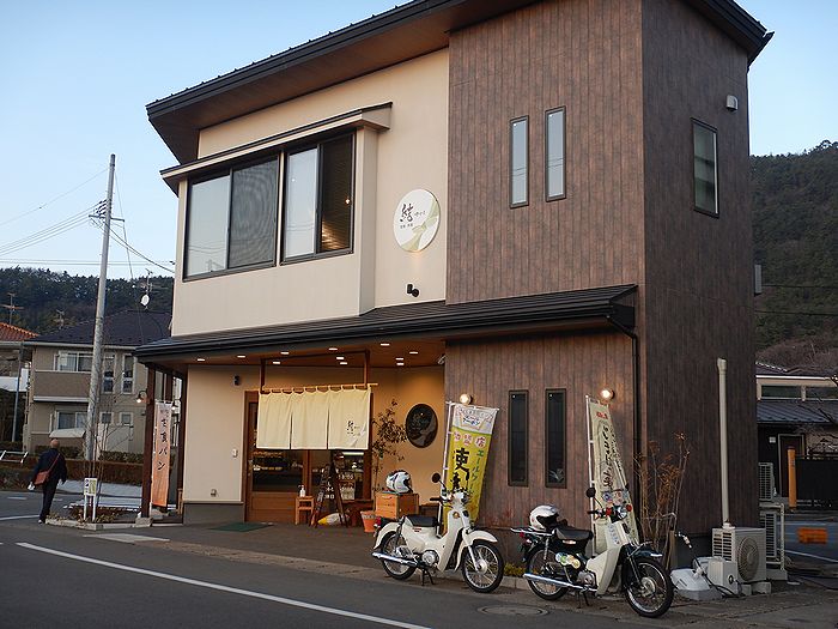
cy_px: 314
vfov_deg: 32.9
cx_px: 419
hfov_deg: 42.9
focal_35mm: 44
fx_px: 1065
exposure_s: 1/80
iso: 125
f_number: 4.3
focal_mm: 7.8
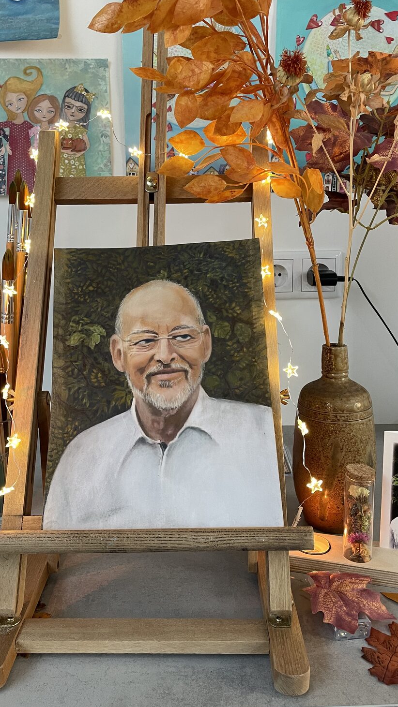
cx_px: 182
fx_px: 582
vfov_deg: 62.5
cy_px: 324
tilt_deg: -10.9
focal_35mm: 31
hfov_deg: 37.7
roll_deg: +1.4
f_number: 1.6
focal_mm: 4.2
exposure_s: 1/50
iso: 160
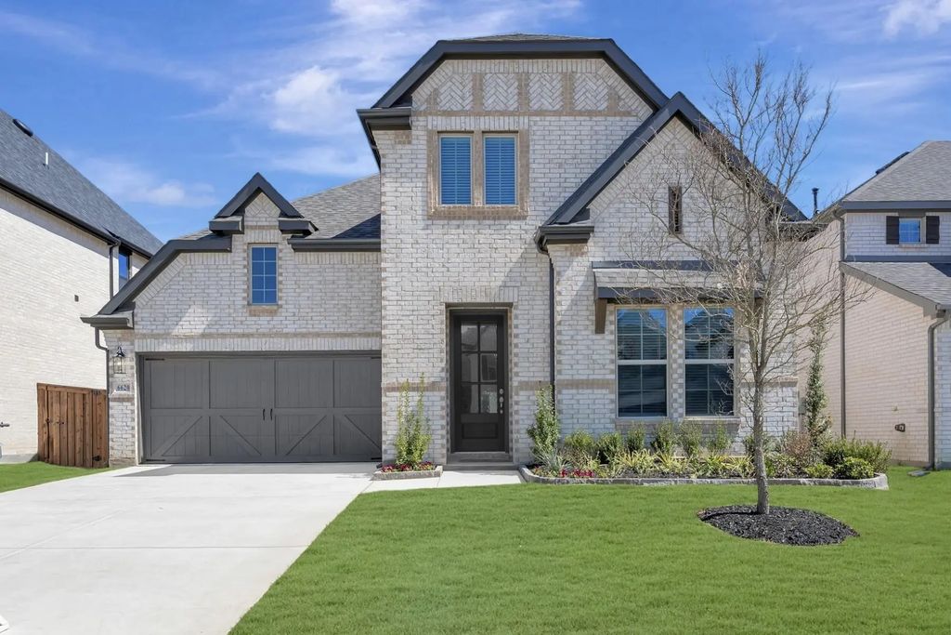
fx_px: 449
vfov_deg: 70.5
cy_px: 318
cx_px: 476
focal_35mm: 17
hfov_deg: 93.3
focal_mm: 17
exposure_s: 1/200
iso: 100
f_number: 10
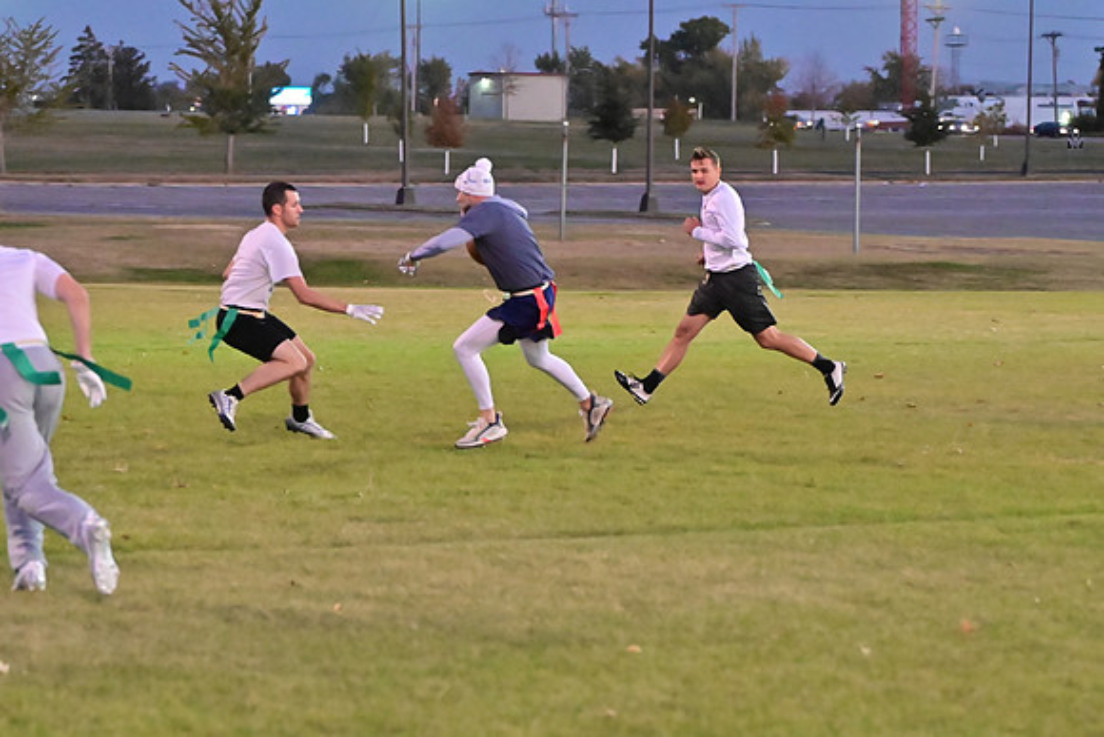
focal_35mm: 144
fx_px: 4417
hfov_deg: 14.2
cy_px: 368
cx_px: 552
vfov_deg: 9.5
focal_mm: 96
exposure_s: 1/400
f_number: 4
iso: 6400
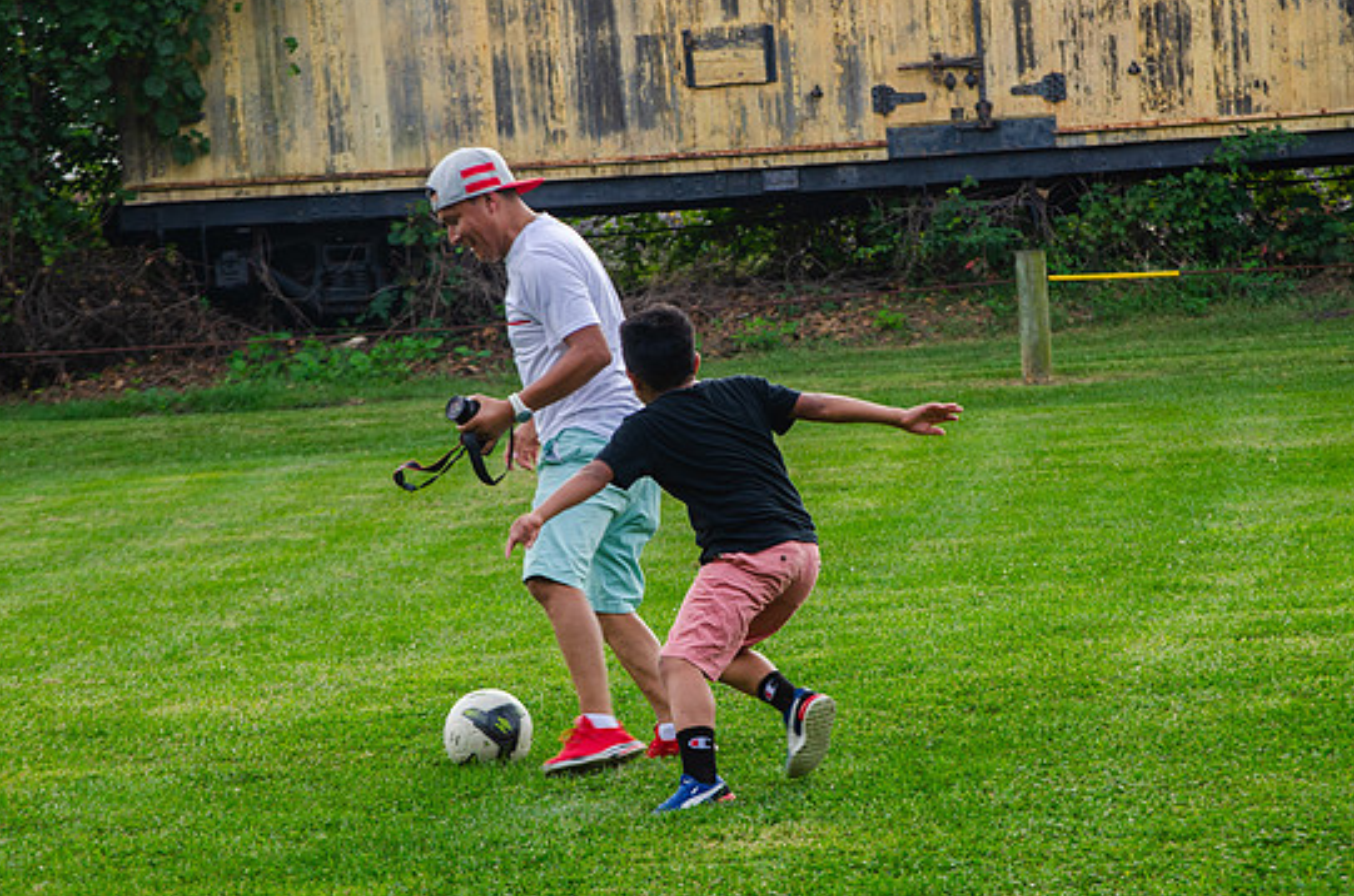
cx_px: 671
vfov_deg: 8.1
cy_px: 445
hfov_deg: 12.2
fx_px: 6341
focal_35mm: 169
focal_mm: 105
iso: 200
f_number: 7.1
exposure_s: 1/200
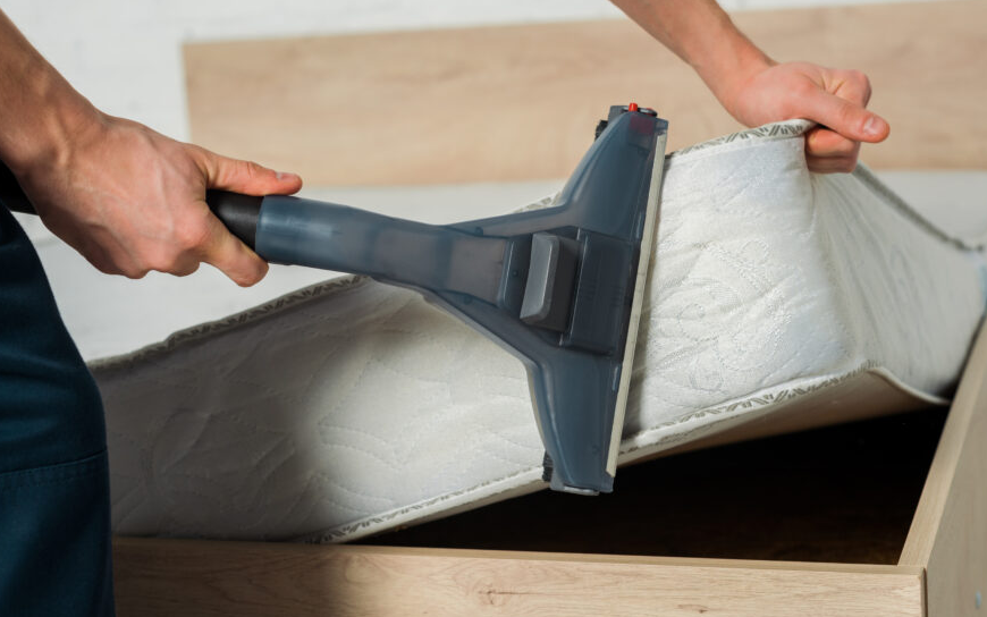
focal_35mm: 60
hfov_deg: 34.0
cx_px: 538
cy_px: 302
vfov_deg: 21.6
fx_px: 1614
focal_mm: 50
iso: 125
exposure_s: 1/160
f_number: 5
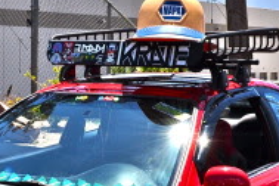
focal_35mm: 114
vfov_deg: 11.9
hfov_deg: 17.9
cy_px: 162
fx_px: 883
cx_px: 94
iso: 200
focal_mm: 18
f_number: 11
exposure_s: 1/500
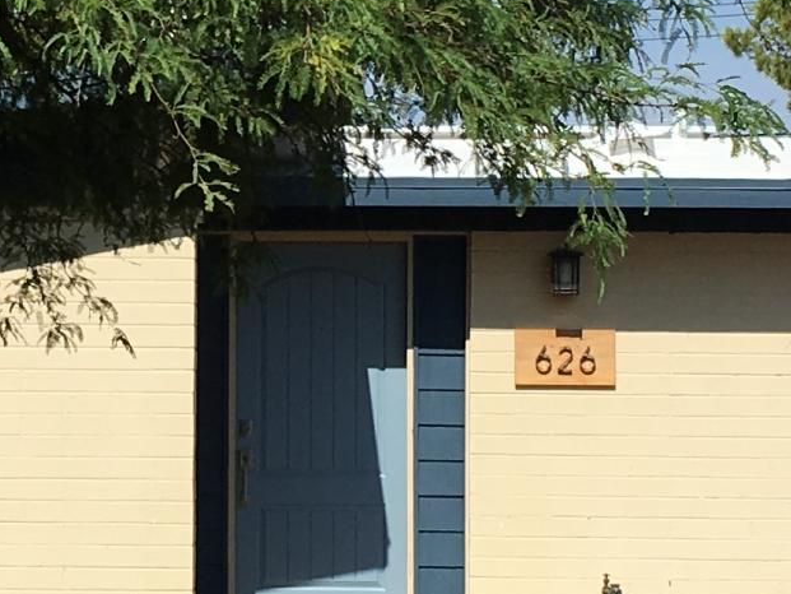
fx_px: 3200
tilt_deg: +4.0
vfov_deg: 10.6
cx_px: 175
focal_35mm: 140
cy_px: 252
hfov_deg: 14.0
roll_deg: -0.8
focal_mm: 4.15
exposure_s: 1/2747
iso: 25
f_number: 2.2
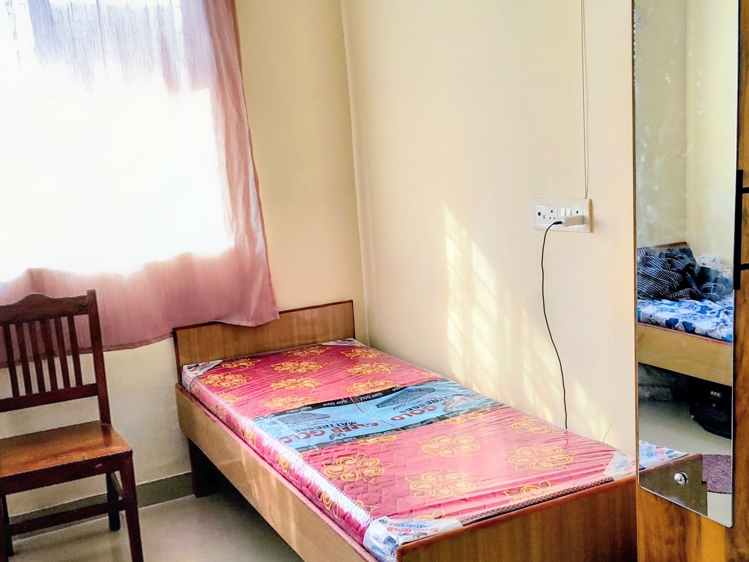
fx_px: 757
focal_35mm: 35
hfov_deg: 52.6
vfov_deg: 40.7
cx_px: 379
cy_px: 294
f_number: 1.8
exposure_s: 1/100
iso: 241
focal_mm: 5.56
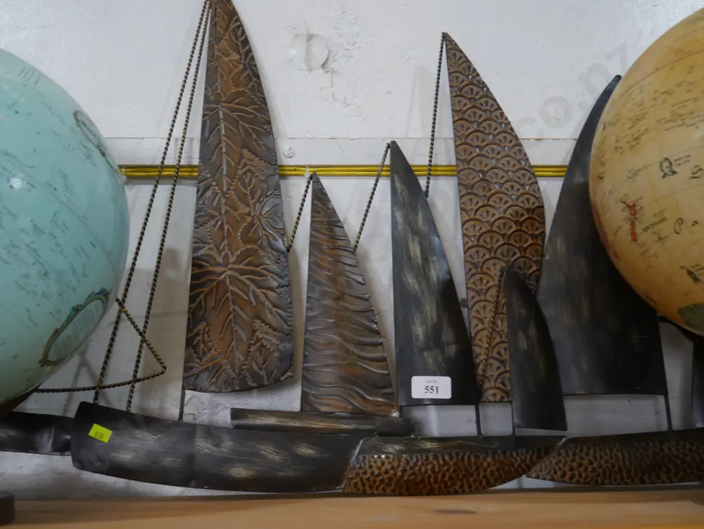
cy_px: 264
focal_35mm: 32
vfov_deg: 44.2
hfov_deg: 56.8
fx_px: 651
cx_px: 352
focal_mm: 16
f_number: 3.6
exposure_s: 1/60
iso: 500
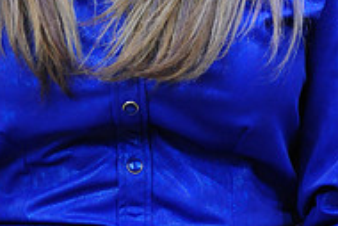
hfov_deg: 6.4
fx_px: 3007
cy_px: -265
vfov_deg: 4.2
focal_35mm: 320
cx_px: 77
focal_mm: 70
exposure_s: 1/125
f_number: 4
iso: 1250
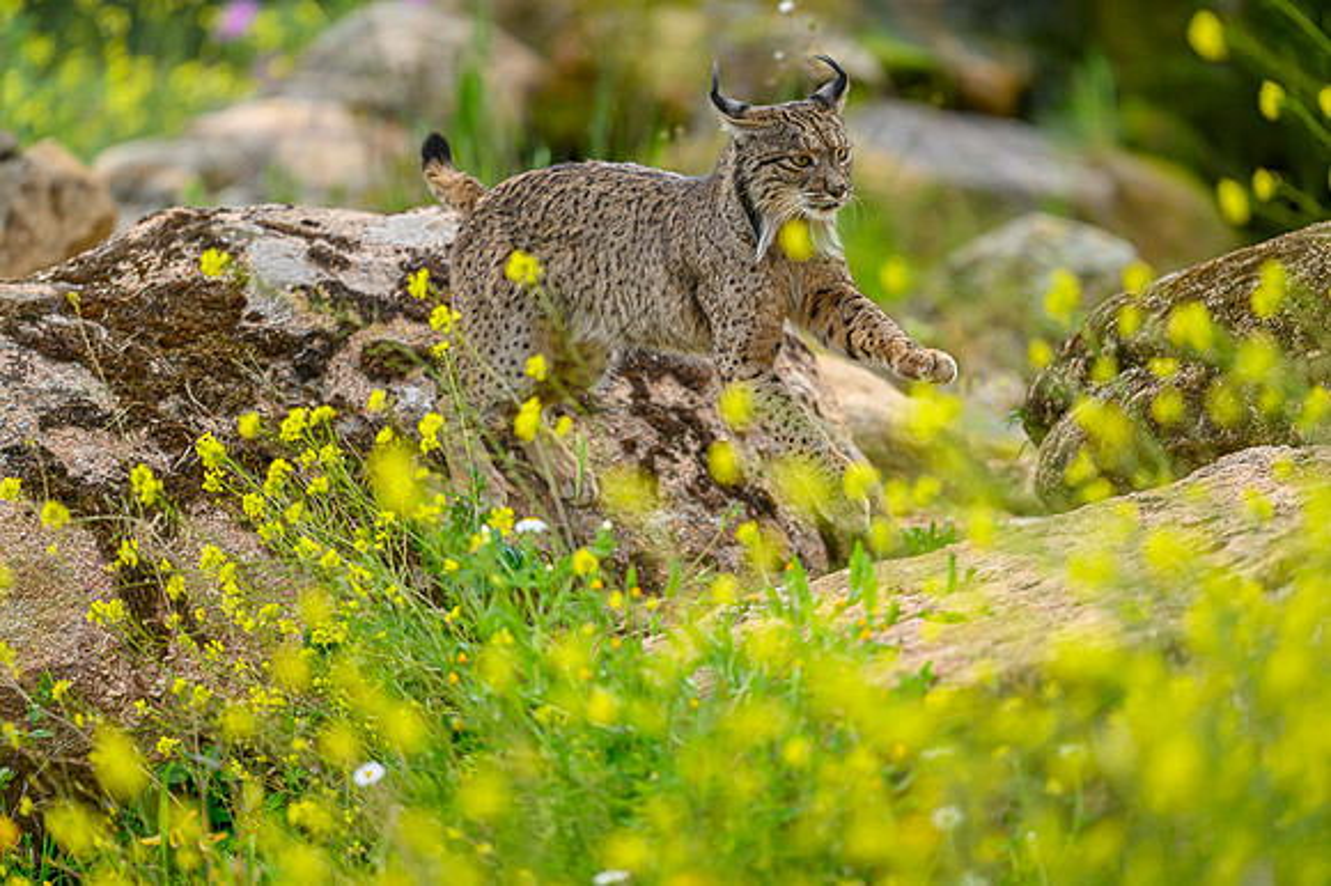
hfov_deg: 5.2
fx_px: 14780
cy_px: 443
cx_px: 666
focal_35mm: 400
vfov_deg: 3.4
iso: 400
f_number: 2.8
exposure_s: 1/1000
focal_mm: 400
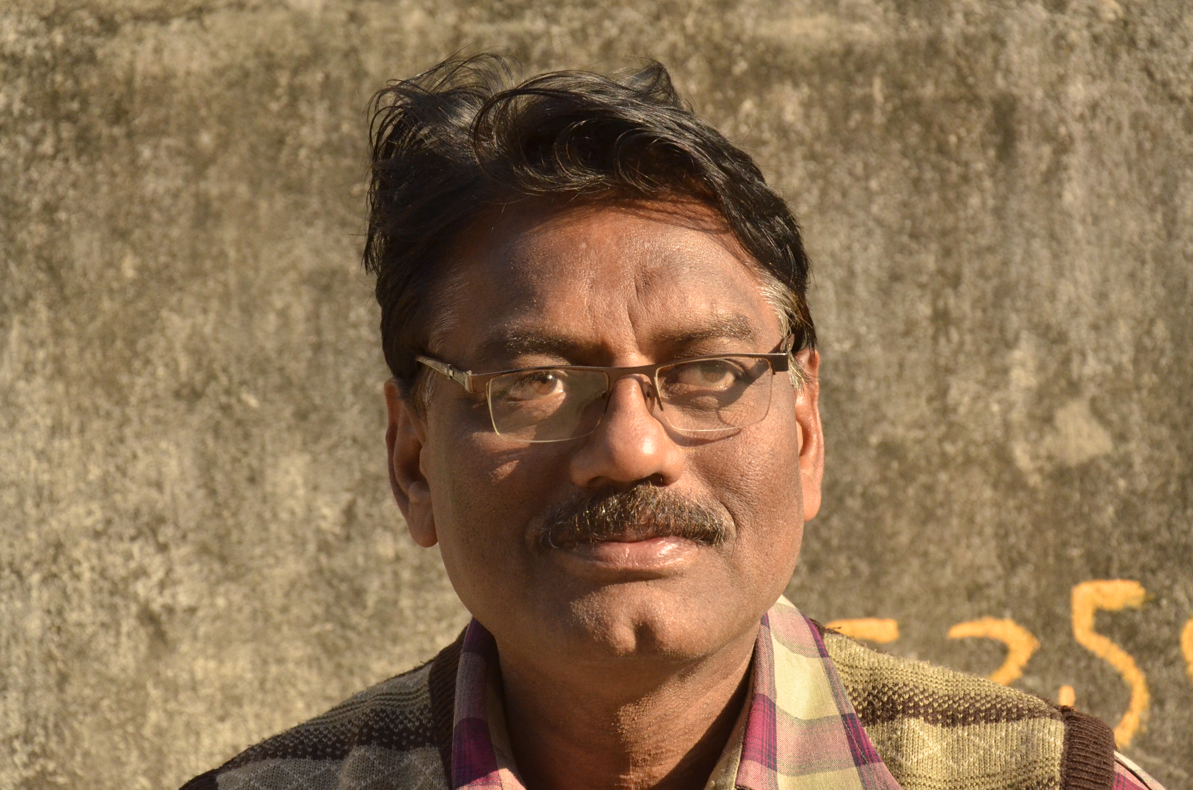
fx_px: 2480
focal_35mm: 75
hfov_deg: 27.0
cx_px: 596
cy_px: 395
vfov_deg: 18.1
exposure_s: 1/3200
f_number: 6.3
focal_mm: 50
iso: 1600
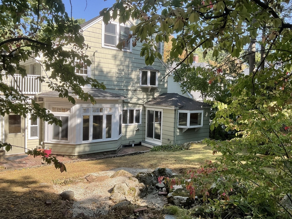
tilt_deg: -5.0
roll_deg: -2.5
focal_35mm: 29
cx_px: 146
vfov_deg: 48.2
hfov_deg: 61.7
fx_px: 245
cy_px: 110
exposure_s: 1/394
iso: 16
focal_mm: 3
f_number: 1.8
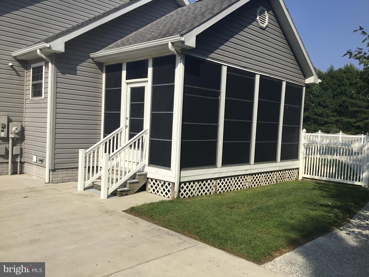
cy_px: 138
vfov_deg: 45.4
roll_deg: -1.5
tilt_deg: -4.6
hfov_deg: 58.4
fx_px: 330
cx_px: 184
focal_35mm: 31
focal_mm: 3.3
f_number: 2.4
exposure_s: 1/2037
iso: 25
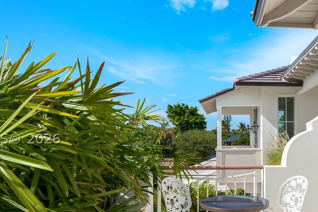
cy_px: 138
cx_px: 229
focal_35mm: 32
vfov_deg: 40.7
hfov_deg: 56.5
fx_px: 283
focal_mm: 14
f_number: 11
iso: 64
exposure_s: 1/160
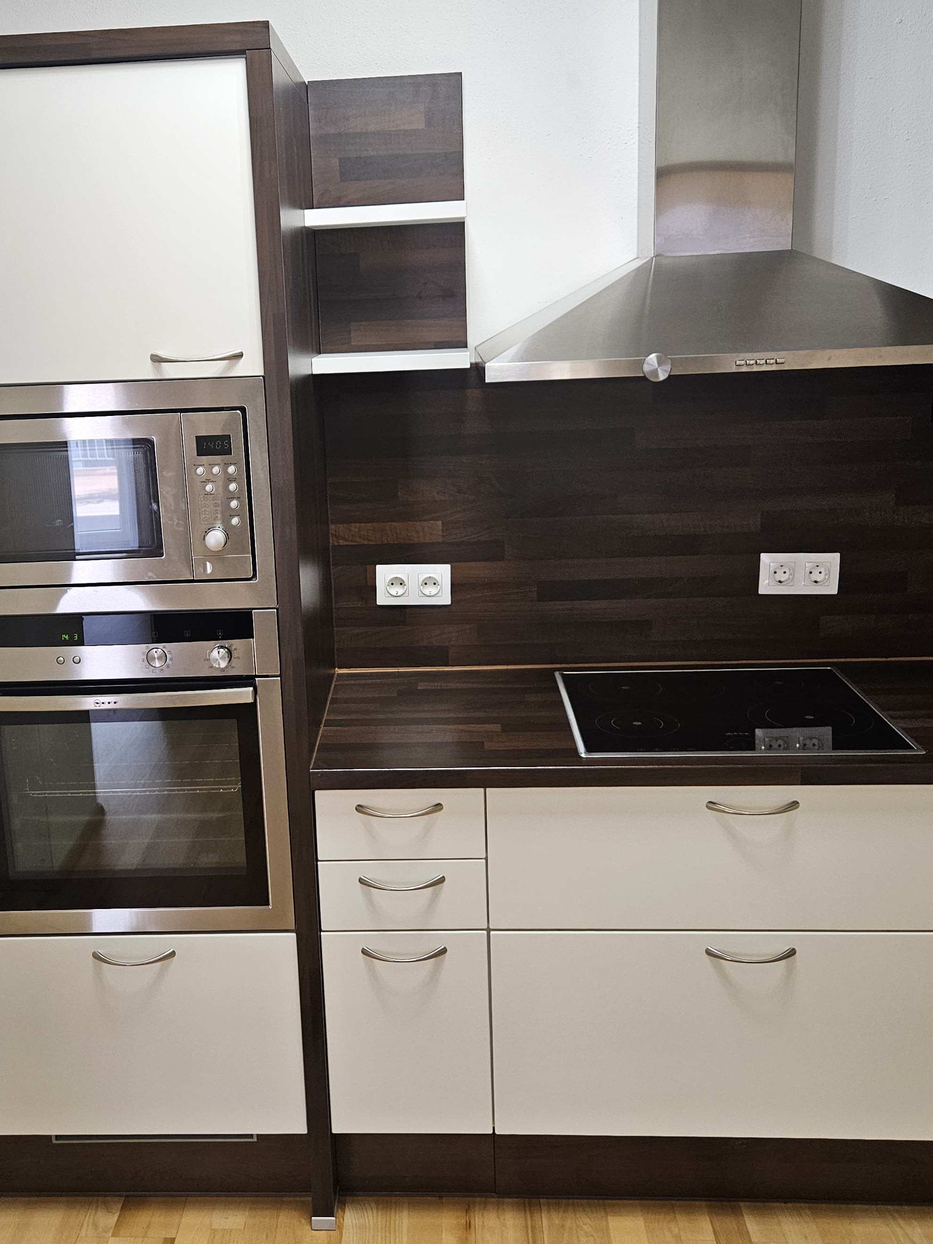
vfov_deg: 52.6
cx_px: 366
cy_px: 579
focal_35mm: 35
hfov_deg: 40.5
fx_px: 1258
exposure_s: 1/100
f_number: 1.8
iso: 250
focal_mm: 5.4
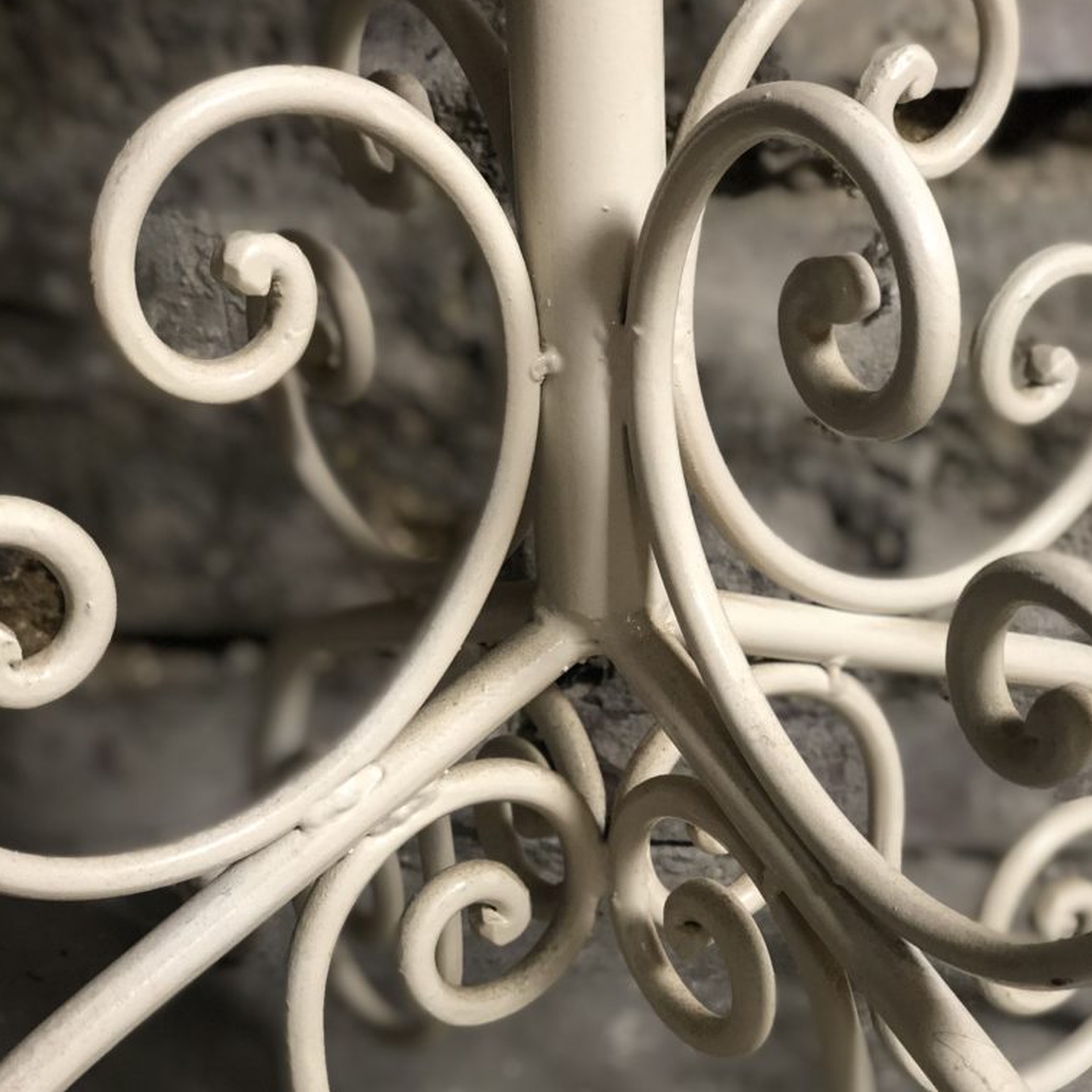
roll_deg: +4.3
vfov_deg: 27.6
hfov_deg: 27.7
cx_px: 547
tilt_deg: -27.5
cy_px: 724
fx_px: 2213
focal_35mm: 62
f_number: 2.4
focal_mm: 6
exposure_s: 1/25
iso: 160
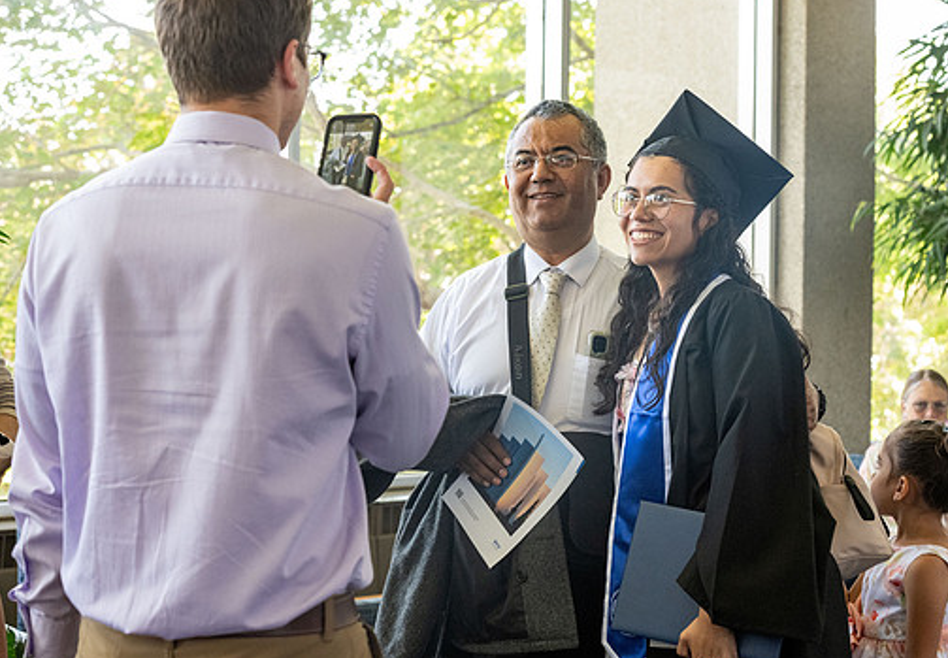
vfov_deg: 16.9
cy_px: 309
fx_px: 2213
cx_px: 448
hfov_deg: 24.2
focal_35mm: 83
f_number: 4
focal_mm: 70
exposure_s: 1/200
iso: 2500
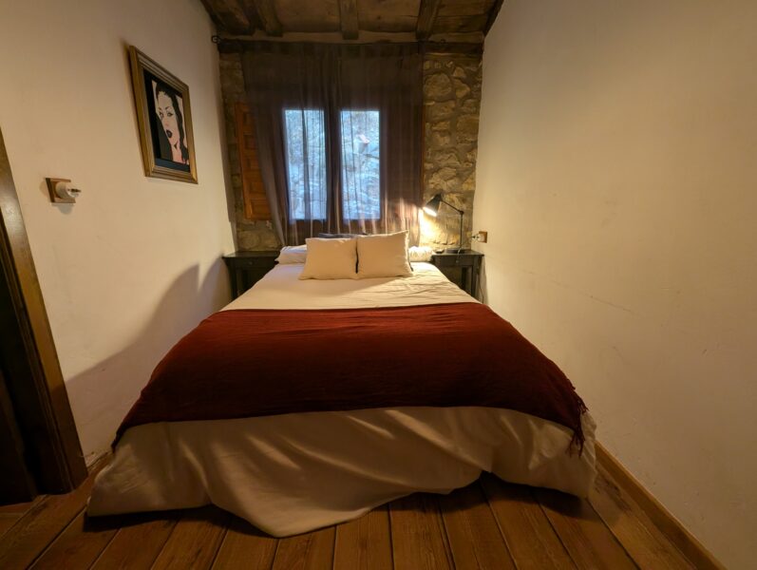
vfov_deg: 90.1
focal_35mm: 13
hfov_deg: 106.1
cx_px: 378
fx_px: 285
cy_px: 285
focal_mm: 1.95
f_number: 2.2
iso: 200
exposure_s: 1/33.3
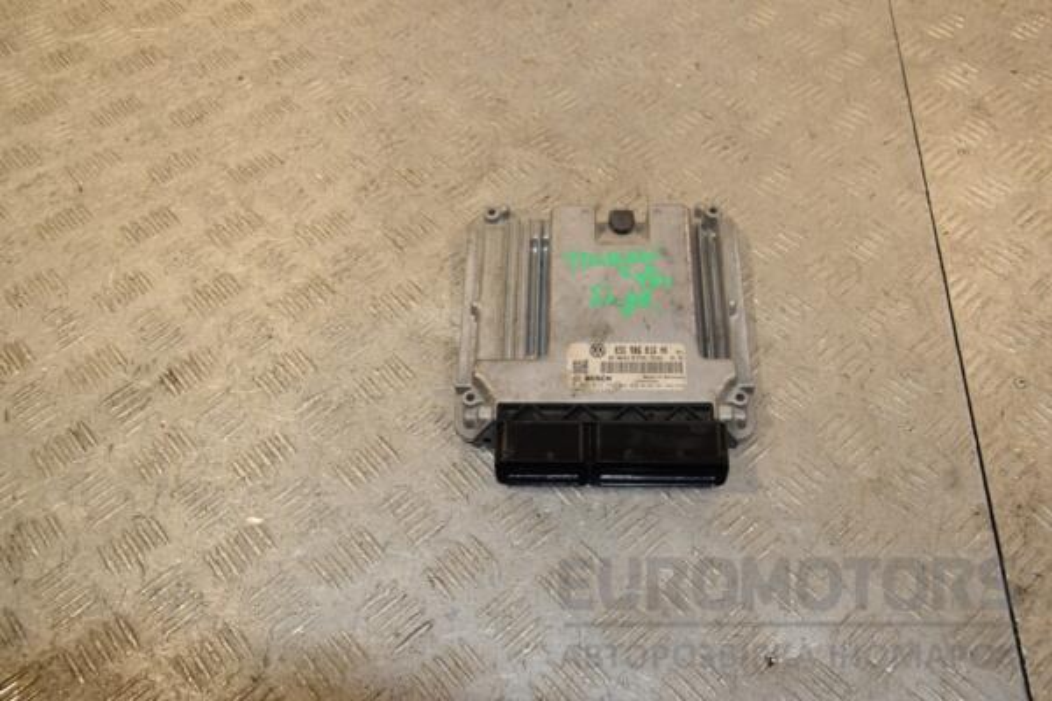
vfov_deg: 36.9
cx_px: 526
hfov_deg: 53.1
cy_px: 350
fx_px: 1052
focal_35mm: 36
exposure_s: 1/200
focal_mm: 24
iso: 800
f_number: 7.1
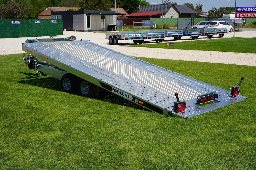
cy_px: 85
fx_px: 355
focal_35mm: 50
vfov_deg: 26.9
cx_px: 128
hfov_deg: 39.6
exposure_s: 1/200
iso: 100
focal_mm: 50
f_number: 10
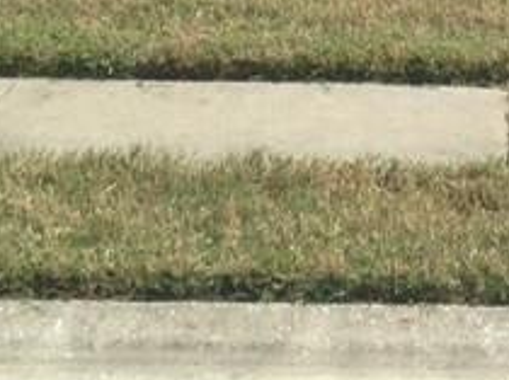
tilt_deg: -1.7
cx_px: 562
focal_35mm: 161
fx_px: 2365
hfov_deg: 12.1
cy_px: -332
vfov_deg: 8.8
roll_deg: +0.3
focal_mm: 4.12
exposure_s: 1/1153
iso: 50
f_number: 2.4
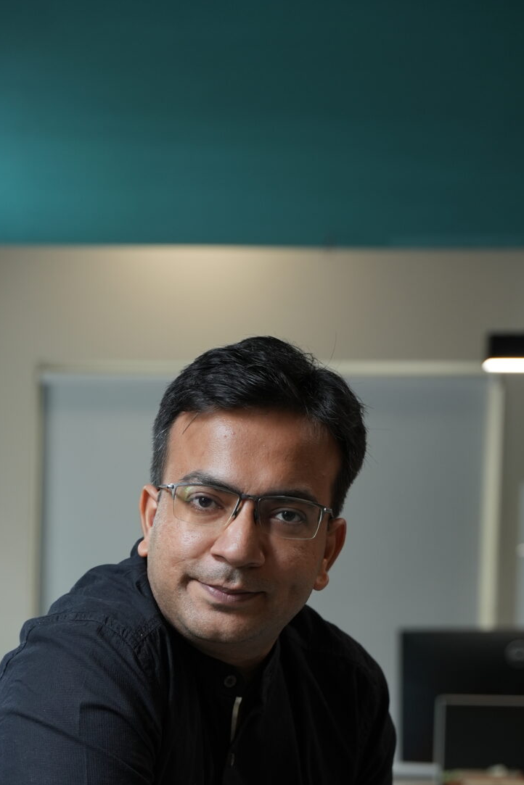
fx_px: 2312
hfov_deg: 12.8
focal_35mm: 106
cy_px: 874
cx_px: -15
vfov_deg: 18.5
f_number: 2.8
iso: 200
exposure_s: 1/100
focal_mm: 44.8
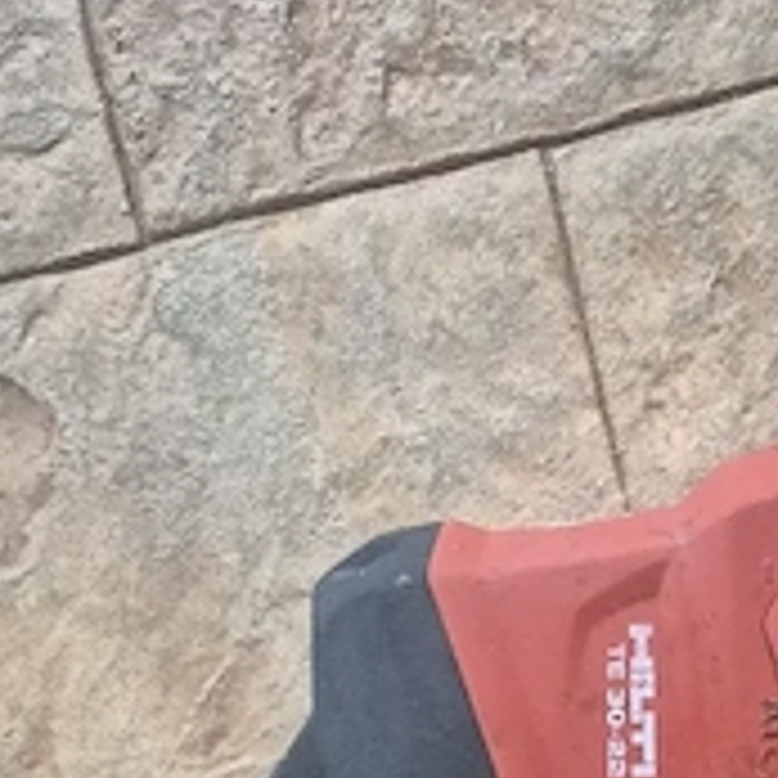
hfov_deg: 35.2
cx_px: 589
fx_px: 1195
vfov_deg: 33.6
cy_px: 742
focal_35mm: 47
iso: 640
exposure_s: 1/100
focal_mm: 5.4
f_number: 1.8
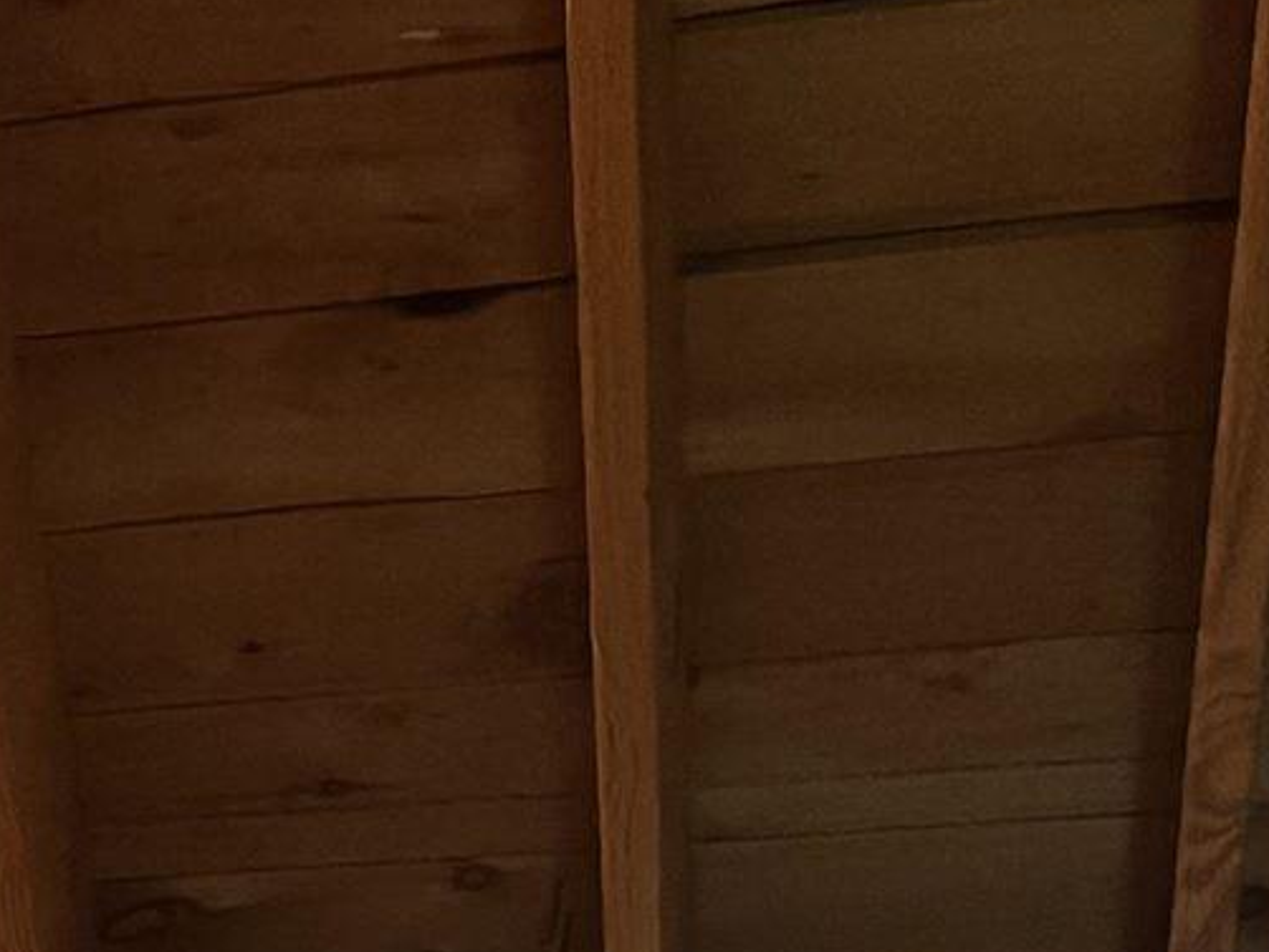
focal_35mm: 159
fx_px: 5832
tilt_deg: -8.4
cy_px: 2646
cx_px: -1886
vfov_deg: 8.2
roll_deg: +0.3
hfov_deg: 10.5
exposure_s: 1/30
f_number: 1.6
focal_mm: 5.96
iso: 640
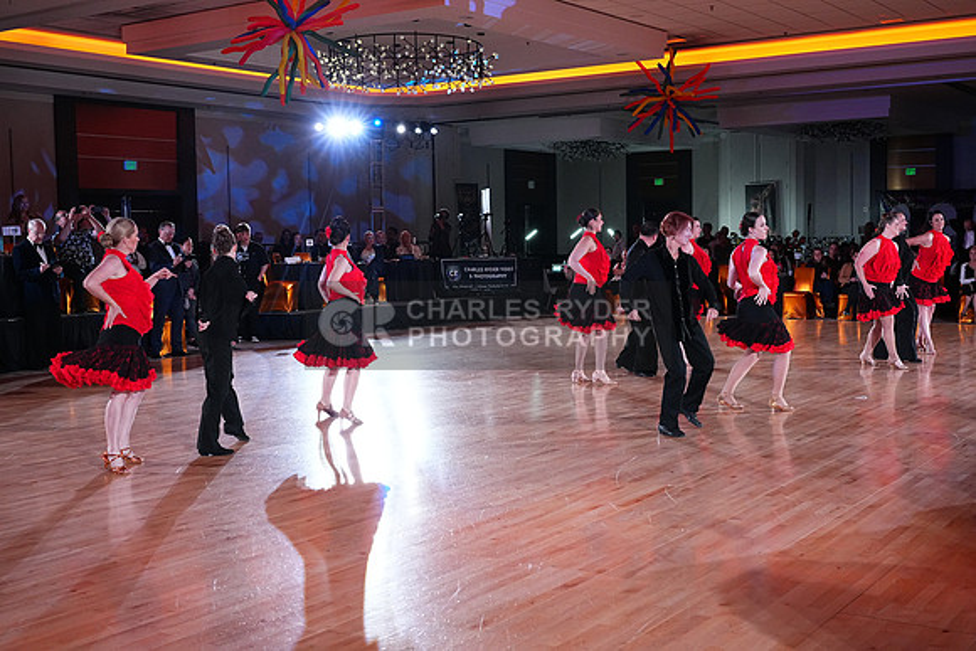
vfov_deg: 31.9
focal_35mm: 42
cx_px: 488
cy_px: 326
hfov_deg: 46.4
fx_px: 1139
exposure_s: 1/400
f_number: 5.6
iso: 5000
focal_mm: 42
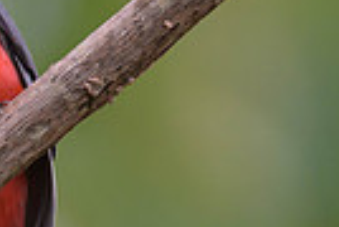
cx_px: -415
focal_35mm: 3157
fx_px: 29795
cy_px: 149
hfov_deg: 0.7
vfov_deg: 0.4
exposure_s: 1/640
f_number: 4
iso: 1250
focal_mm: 560
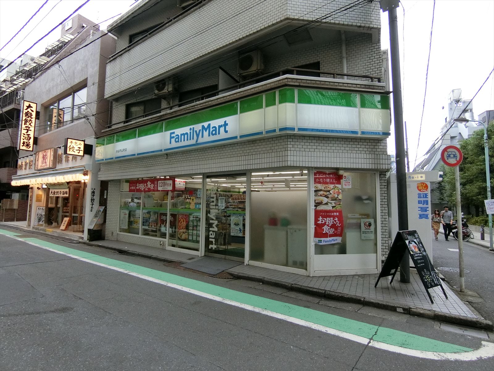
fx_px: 271
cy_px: 186
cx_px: 247
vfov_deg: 68.7
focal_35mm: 19
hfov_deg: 84.7
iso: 500
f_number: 2.7
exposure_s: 1/1000
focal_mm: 4.06
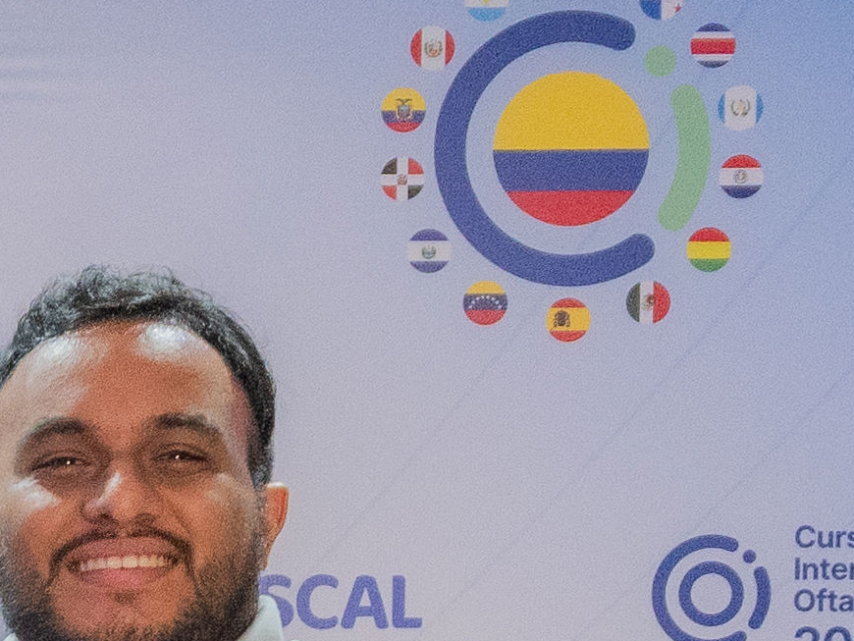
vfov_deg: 7.4
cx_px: -492
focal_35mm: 195
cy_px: 1057
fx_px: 4812
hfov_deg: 9.8
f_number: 4
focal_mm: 19
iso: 2000
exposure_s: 1/160
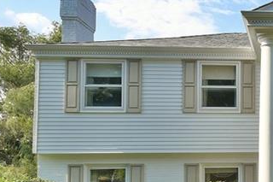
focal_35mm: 48
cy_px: 154
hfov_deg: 33.4
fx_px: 364
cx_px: 328
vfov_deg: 27.3
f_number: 9
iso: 400
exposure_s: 1/160
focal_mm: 10
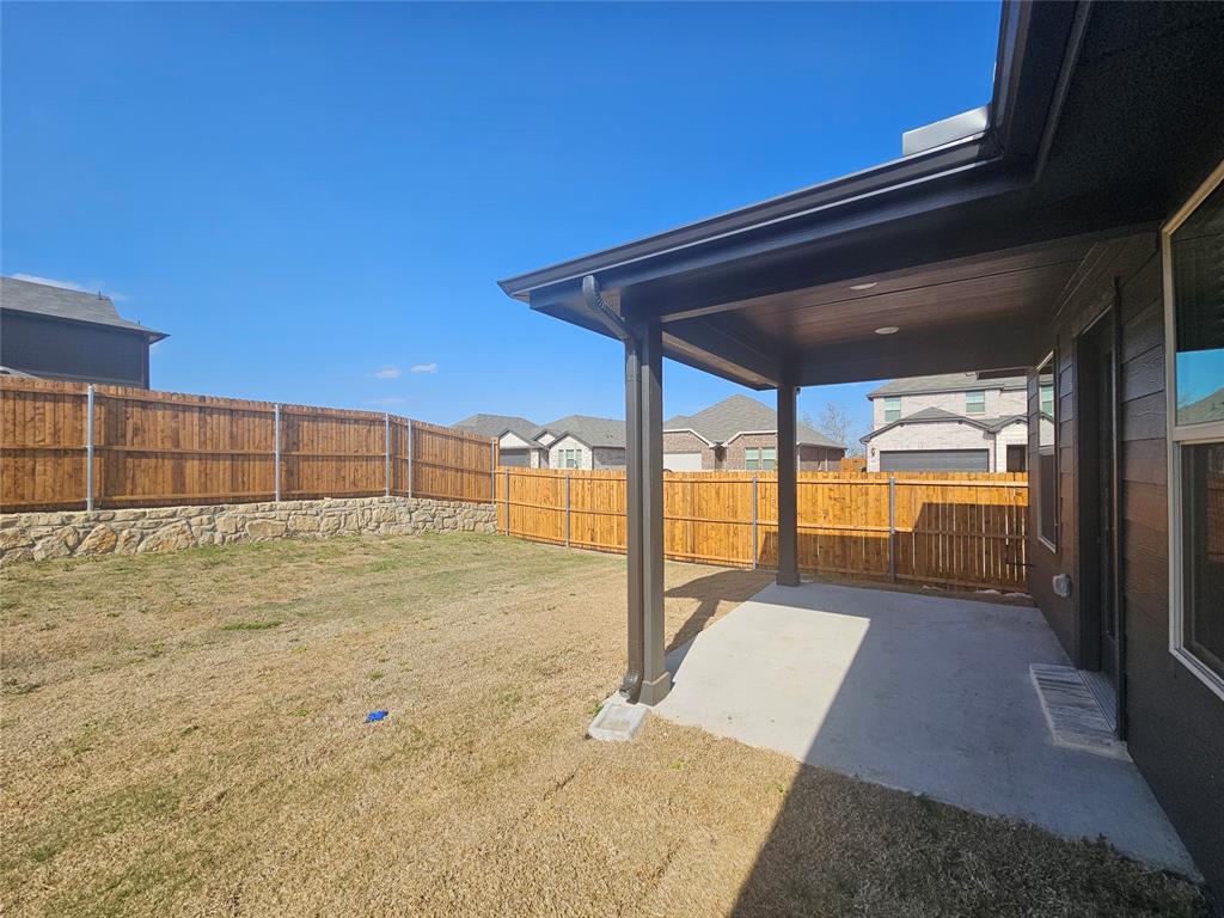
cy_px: 459
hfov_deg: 106.2
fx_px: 460
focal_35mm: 13
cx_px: 612
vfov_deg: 89.9
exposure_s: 1/2470
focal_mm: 2.2
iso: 50
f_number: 2.2
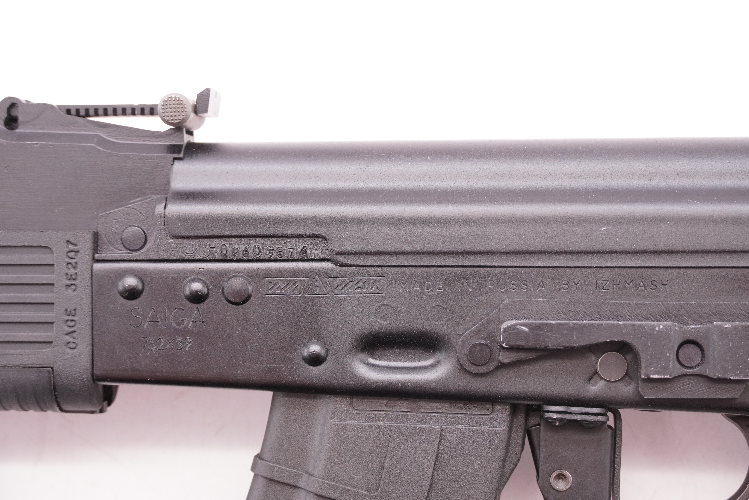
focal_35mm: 80
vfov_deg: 17.2
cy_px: 250
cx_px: 374
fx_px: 1655
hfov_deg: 25.5
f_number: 5.6
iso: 1250
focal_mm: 53
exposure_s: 1/125
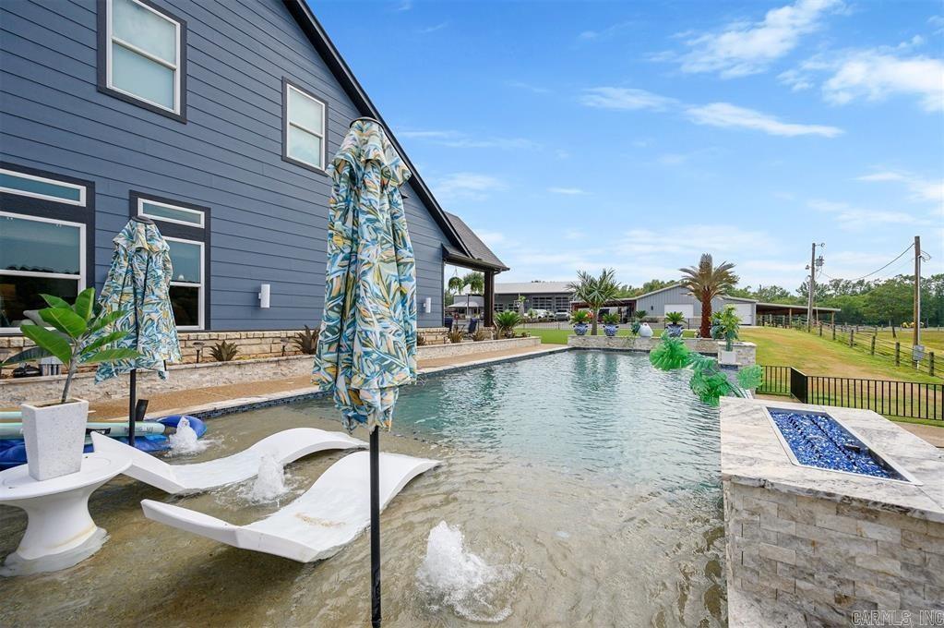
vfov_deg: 81.1
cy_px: 314
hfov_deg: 104.3
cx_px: 472
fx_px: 367
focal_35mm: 14
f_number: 6.3
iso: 640
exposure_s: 1/2000
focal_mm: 14
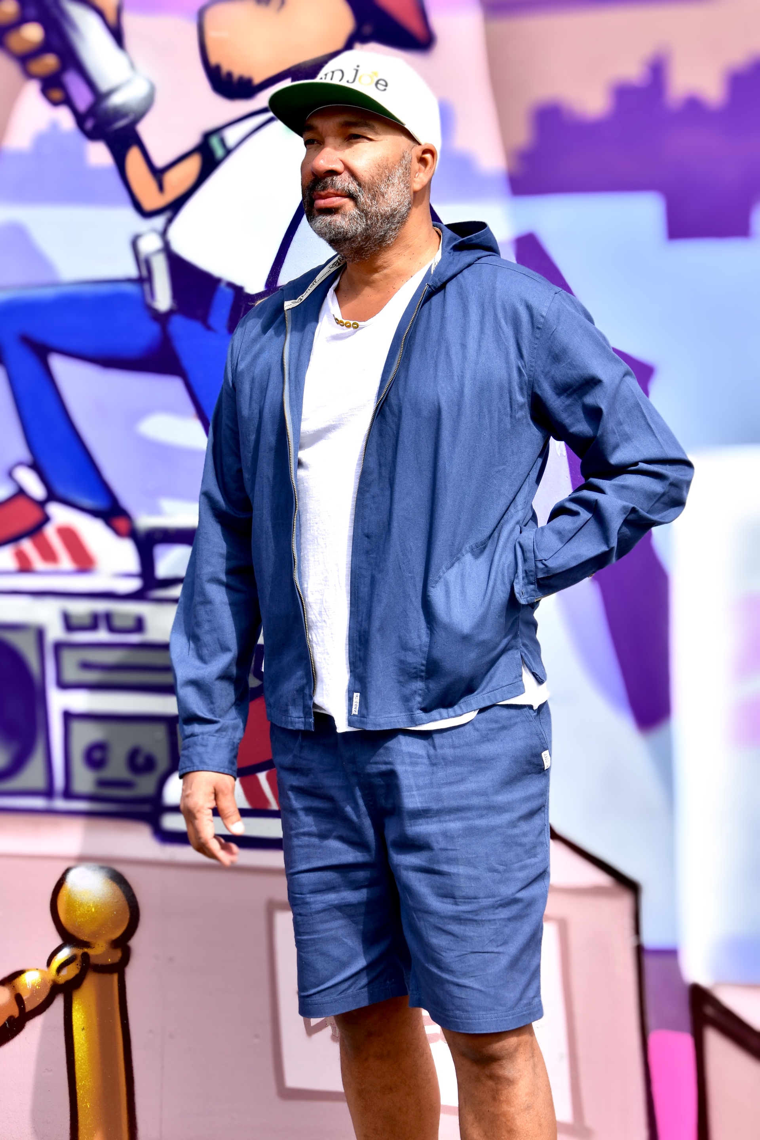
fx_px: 2375
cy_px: 570
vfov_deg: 27.0
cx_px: 380
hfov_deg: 18.2
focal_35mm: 75
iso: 200
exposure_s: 1/500
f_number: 8
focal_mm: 50
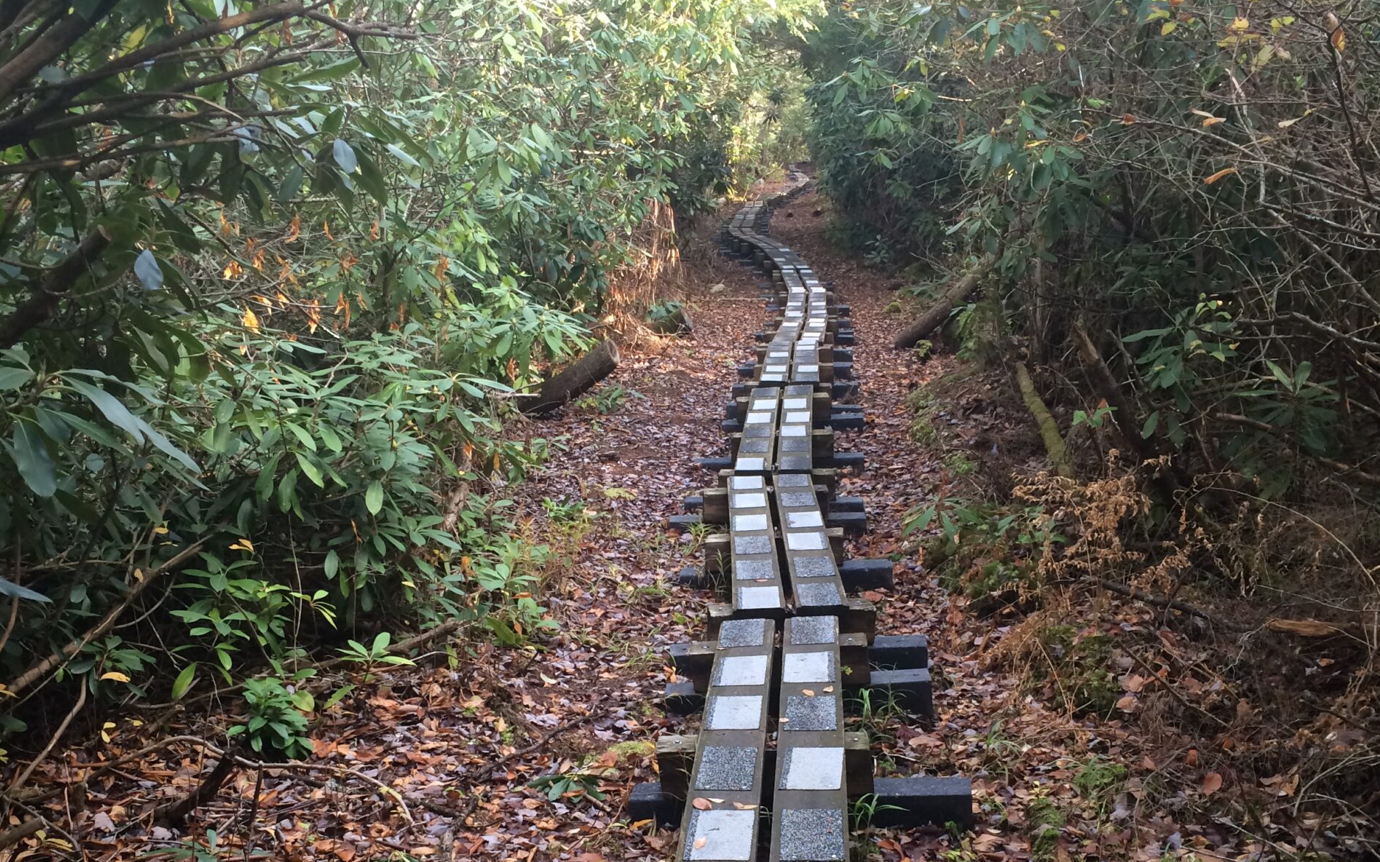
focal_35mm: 42
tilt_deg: -17.3
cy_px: 632
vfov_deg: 30.1
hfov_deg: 47.2
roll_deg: +2.9
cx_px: 681
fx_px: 1580
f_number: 2.2
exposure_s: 1/40
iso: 40
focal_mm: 4.15
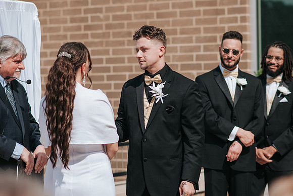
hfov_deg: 16.1
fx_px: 1038
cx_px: 146
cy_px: 98
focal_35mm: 128
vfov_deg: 10.8
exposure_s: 1/2000
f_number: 2.8
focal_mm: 85
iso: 100
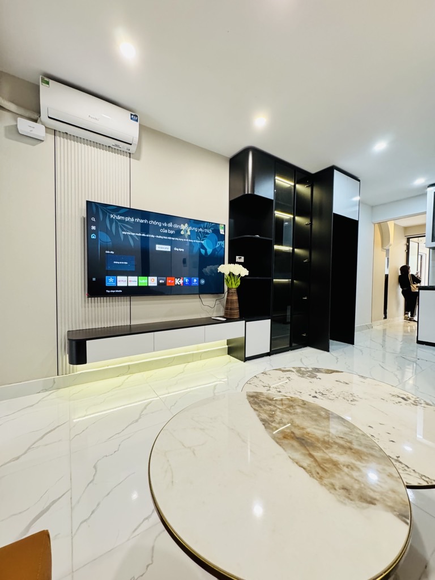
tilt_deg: -1.7
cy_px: 290
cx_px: 218
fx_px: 235
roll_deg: -0.7
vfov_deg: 102.1
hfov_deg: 85.7
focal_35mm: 14
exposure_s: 1/50
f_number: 2.2
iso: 400
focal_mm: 2.22
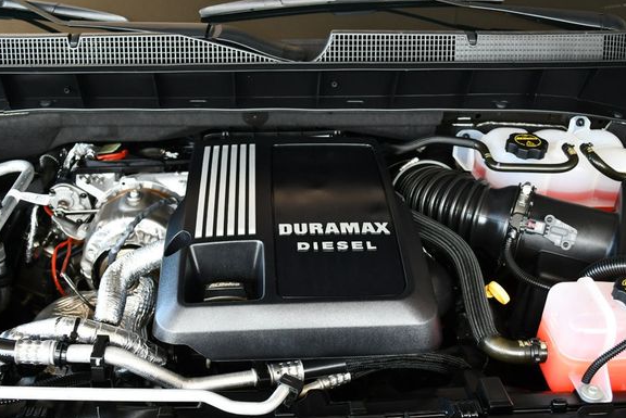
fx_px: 696
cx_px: 299
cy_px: 230
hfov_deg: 48.4
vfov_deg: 33.4
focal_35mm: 40
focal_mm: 18
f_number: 3.5
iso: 720
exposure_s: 1/250
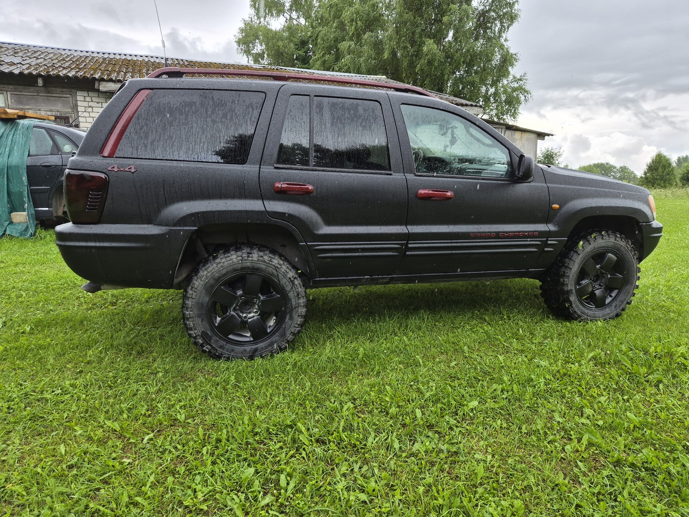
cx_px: 344
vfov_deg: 58.9
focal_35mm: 23
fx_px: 458
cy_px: 258
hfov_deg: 73.9
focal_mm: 5.4
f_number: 1.8
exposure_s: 1/1032
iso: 80
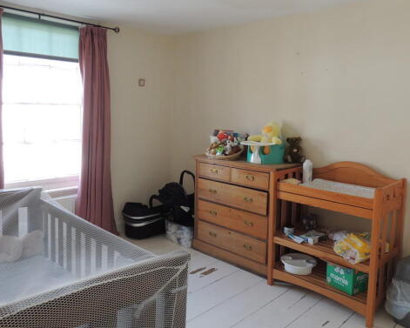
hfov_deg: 60.4
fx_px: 352
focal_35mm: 29
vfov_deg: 49.9
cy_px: 149
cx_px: 205
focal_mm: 4.3
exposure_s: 1/30
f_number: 3
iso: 100
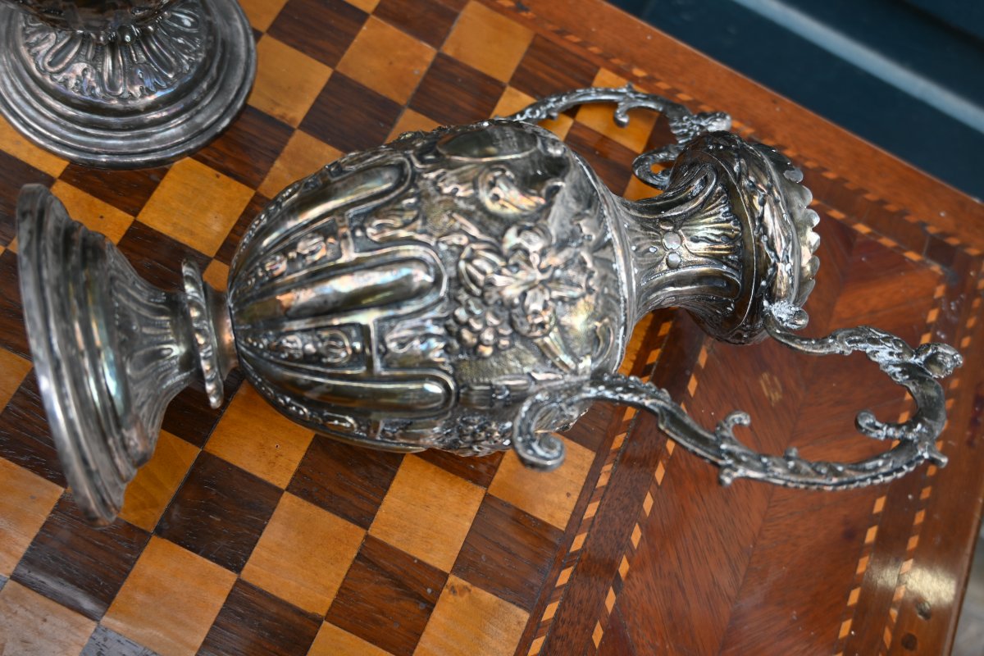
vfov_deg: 36.2
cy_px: 328
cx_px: 492
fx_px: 1004
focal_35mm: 37
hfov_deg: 52.2
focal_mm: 24.5
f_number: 3.8
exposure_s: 1/40
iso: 140
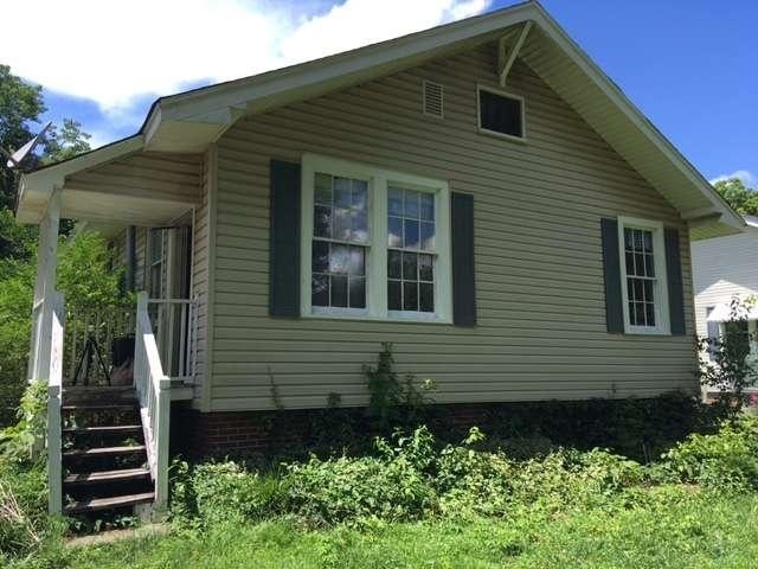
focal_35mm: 29
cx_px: 379
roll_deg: +1.0
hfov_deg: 61.7
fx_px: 635
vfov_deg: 48.2
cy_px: 284
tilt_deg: +4.8
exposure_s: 1/793
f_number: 2.2
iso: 25
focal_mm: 4.15
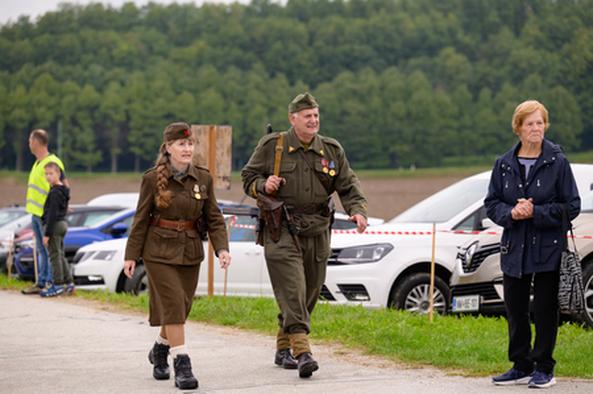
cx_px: 296
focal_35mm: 135
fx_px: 2221
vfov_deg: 10.1
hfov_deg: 15.2
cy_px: 197
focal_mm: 135
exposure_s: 1/2000
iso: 800
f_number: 4
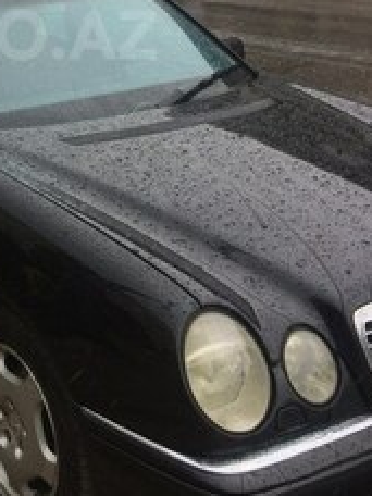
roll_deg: +0.7
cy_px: 35
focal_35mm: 63
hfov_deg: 22.3
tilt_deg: -13.8
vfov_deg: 29.3
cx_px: -11
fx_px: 903
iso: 32
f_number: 2.2
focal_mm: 4.15
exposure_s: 1/410
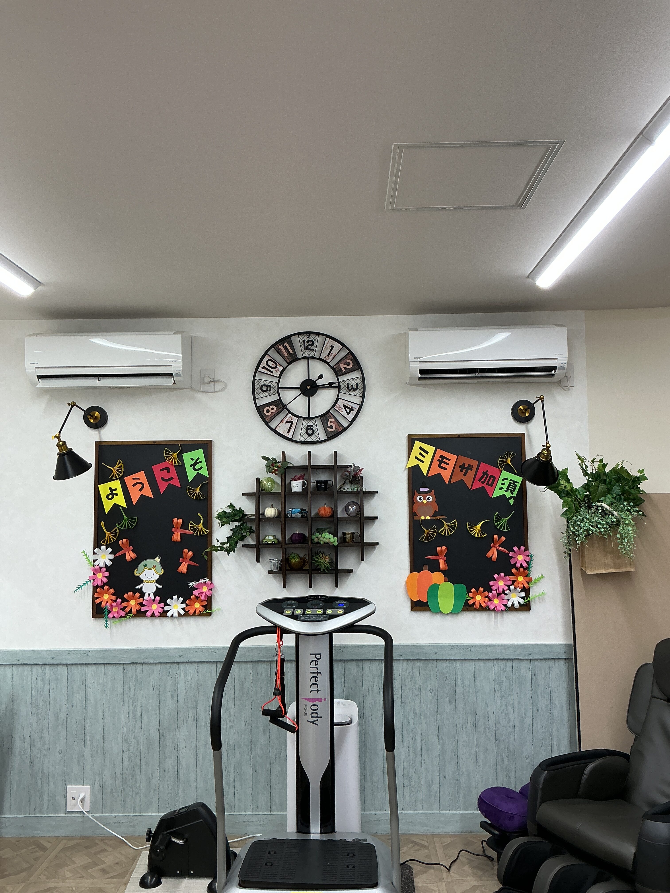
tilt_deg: +4.1
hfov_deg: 48.2
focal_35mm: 29
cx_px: 335
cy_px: 446
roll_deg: +0.8
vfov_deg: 61.7
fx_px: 748
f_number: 1.8
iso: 40
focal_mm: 3
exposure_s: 1/100
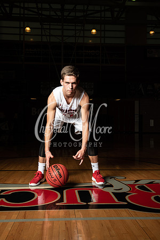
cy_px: 120
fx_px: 267
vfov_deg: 48.5
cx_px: 80
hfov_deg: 33.4
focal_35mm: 40
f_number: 14
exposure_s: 1/200
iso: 320
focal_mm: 40
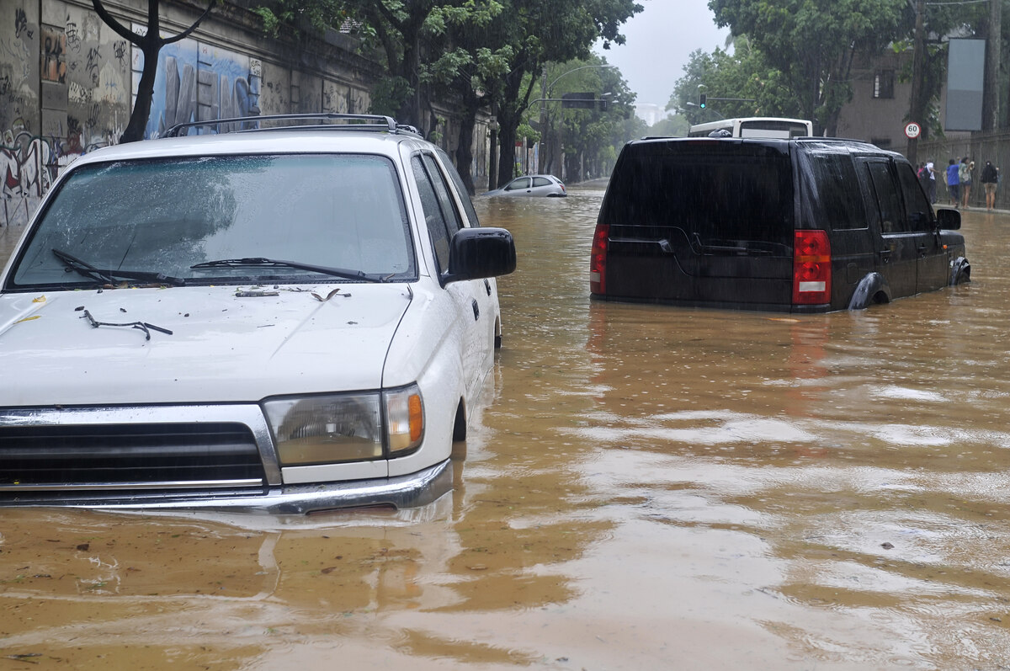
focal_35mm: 52
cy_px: 336
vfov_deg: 25.7
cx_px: 505
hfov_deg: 37.9
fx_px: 1471
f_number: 6.7
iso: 200
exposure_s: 1/125
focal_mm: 35
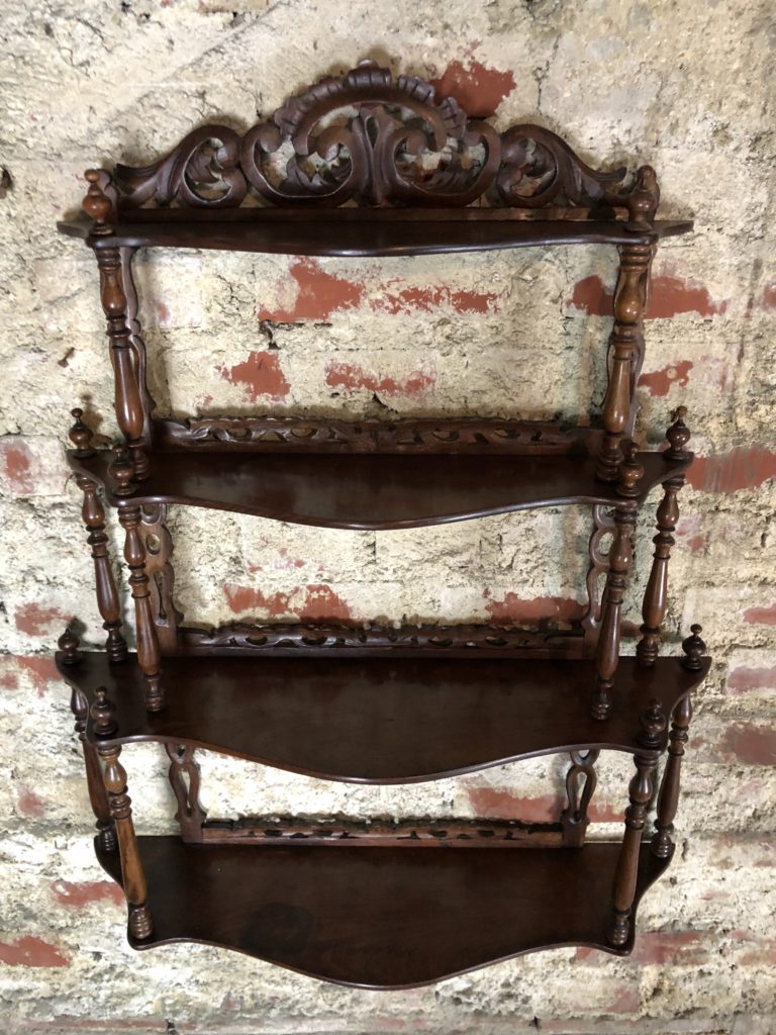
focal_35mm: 28
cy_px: 518
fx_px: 837
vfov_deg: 63.4
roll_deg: +1.1
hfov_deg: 49.7
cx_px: 388
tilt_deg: -24.1
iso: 100
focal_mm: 4
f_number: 1.8
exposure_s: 1/13
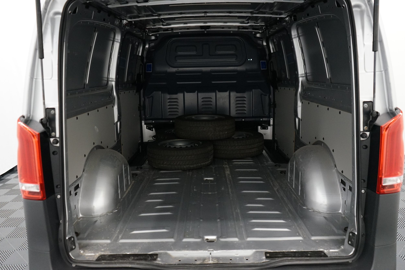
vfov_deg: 45.0
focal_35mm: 29
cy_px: 135
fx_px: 326
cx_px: 202
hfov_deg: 63.7
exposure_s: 1/160
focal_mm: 29
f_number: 3.5
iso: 3200
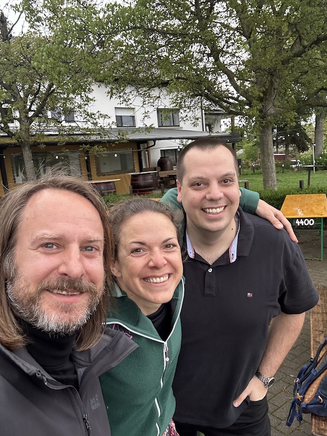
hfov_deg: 46.8
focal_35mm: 30
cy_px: 218
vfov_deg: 60.0
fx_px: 378
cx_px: 164
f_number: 1.9
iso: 80
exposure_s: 1/102
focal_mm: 2.69
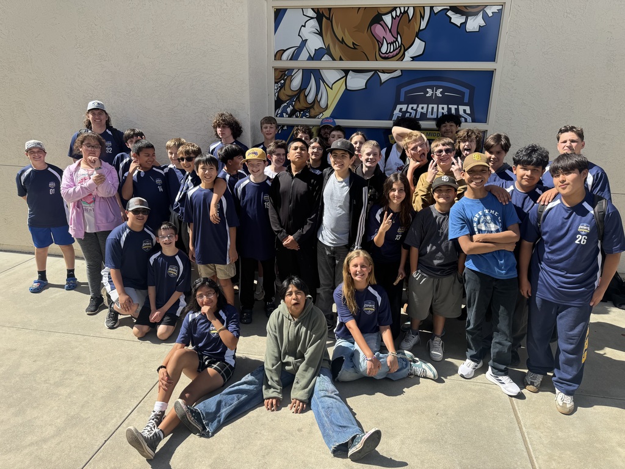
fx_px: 433
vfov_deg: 56.8
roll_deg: -1.5
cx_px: 312
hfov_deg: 71.6
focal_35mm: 24
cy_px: 234
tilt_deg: -17.8
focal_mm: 6.76
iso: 80
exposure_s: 1/1767
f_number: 1.78
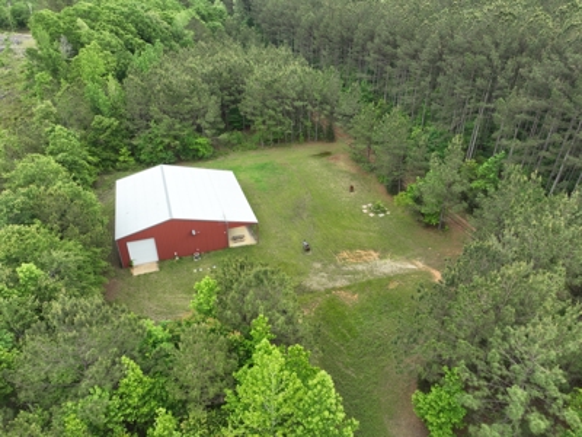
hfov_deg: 71.6
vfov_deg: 56.8
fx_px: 404
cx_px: 291
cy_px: 218
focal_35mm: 24
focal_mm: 12.29
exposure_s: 1/500
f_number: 2.8
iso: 150
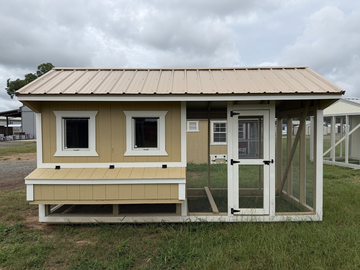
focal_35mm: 24
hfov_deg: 71.6
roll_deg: -0.1
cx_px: 180
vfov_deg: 56.8
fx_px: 250
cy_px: 135
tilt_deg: -1.3
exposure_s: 1/5319
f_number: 1.78
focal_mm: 6.76
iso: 80
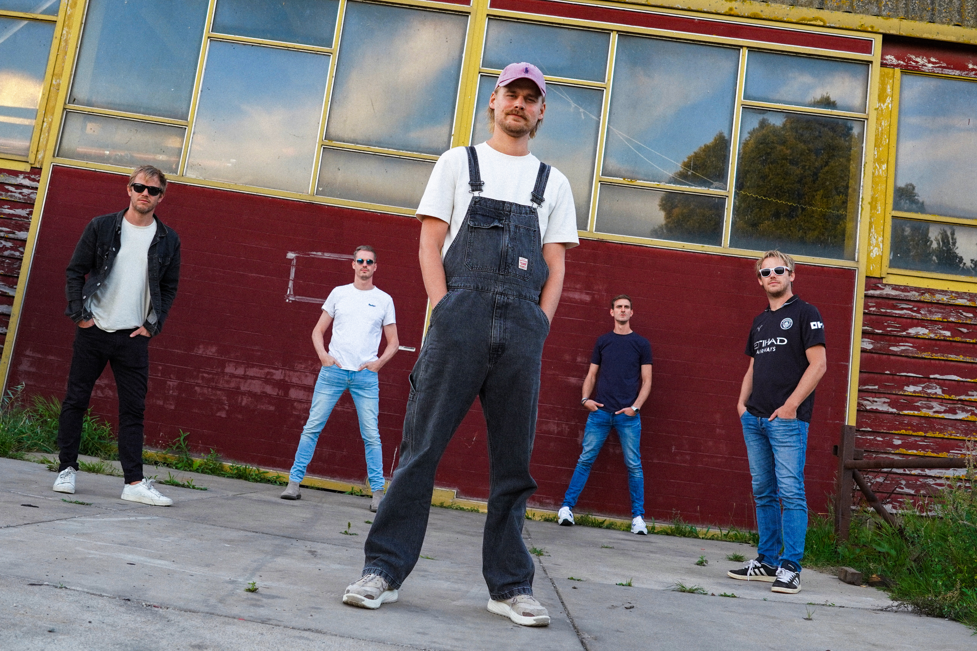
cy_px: 326
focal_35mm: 30
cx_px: 488
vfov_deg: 43.6
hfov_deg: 61.9
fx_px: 814
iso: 320
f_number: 4
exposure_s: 1/160
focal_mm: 20
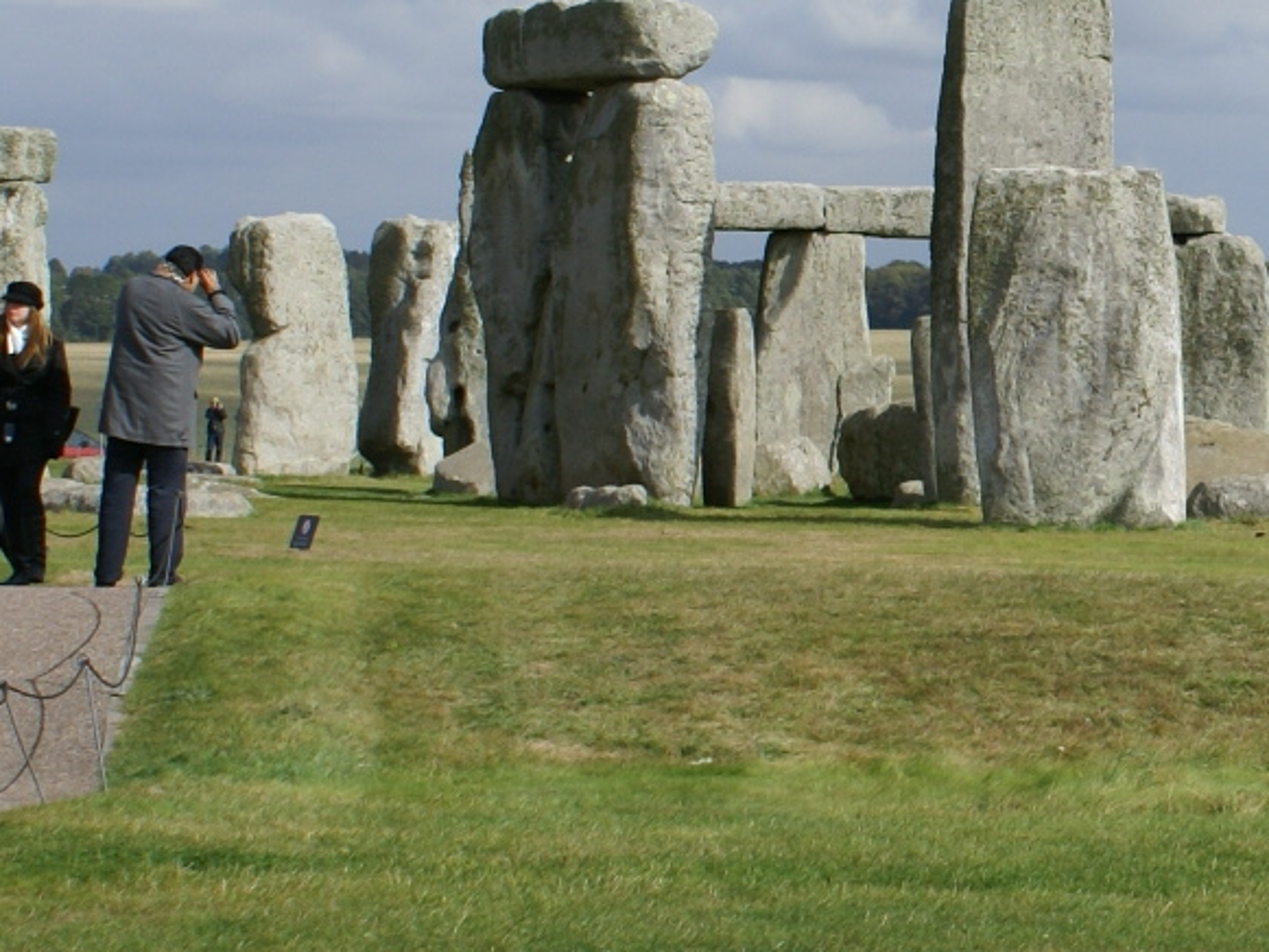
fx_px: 5243
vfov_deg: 10.4
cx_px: 1378
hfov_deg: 13.5
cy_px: 395
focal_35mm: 143
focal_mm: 30
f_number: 9
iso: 100
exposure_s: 1/320
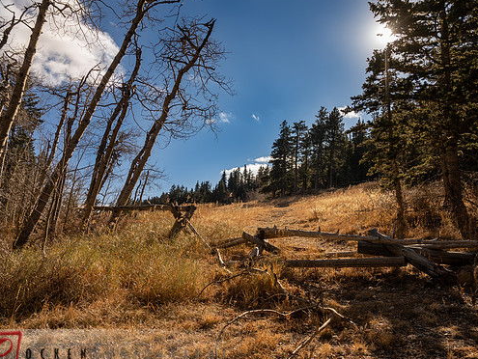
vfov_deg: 51.4
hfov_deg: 65.2
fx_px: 373
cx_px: 260
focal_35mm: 27
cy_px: 180
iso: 200
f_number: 5.6
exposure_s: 1/1000
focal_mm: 24
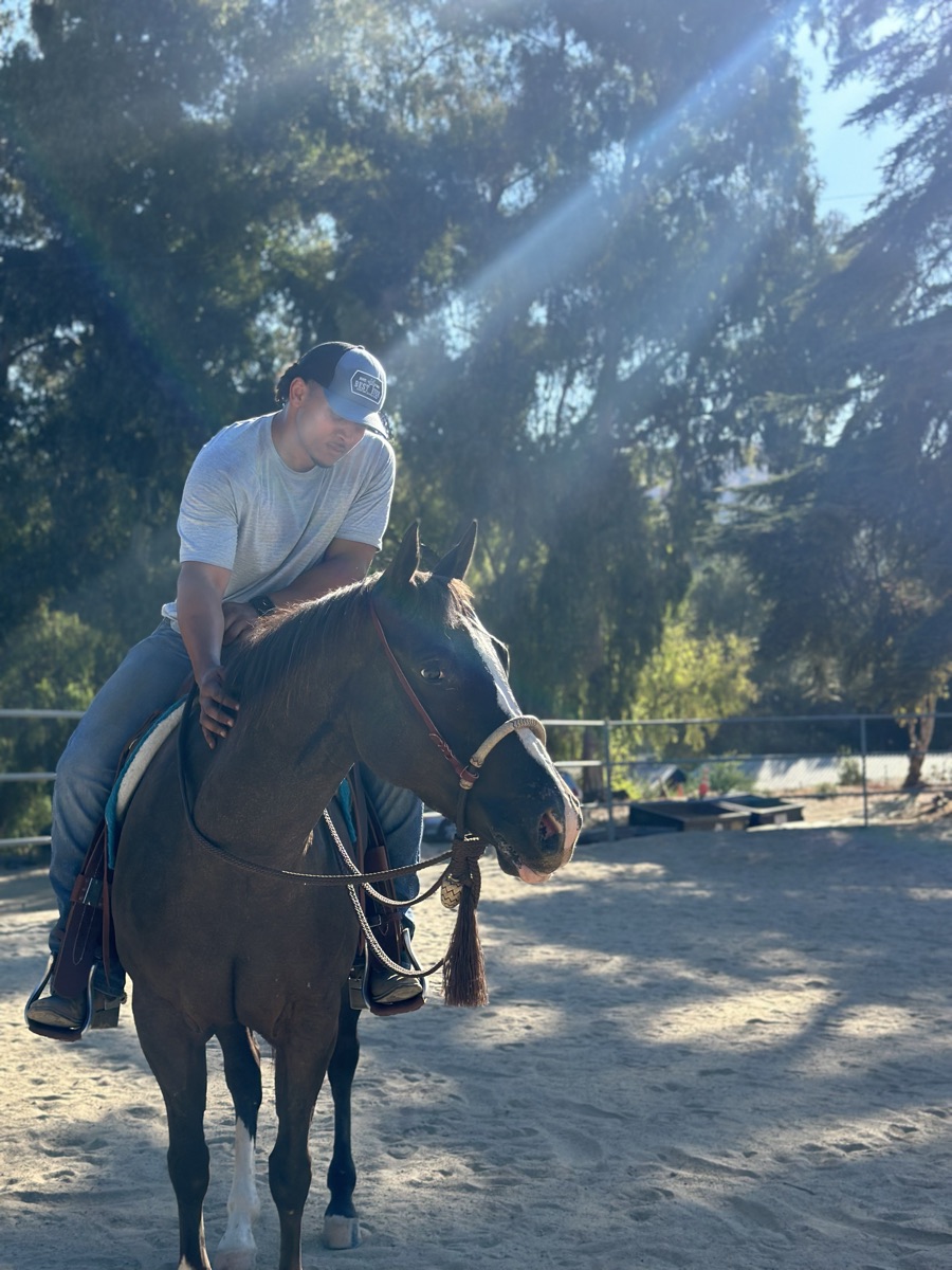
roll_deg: +0.7
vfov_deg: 39.7
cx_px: 476
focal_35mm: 48
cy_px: 635
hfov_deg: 30.3
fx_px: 1760
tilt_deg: +2.8
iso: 100
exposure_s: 1/2358
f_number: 1.78
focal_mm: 6.86
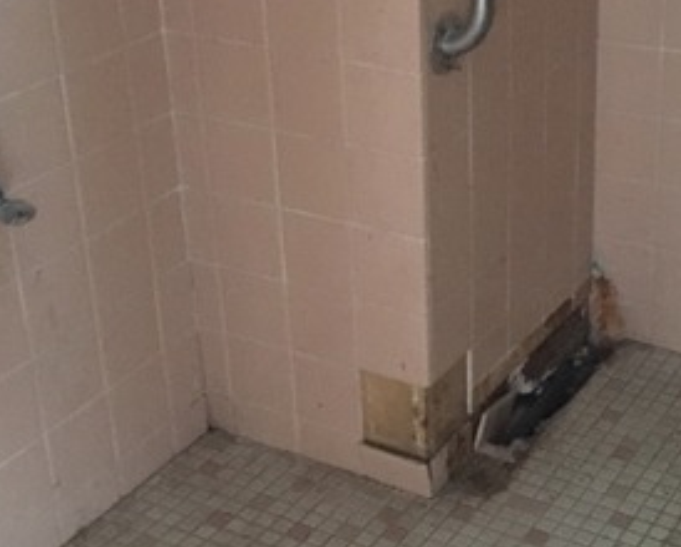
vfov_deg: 23.1
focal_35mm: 66
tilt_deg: -24.3
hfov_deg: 28.3
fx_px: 1332
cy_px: 191
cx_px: 507
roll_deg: -0.1
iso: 2000
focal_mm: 4.15
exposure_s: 1/15
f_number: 2.2
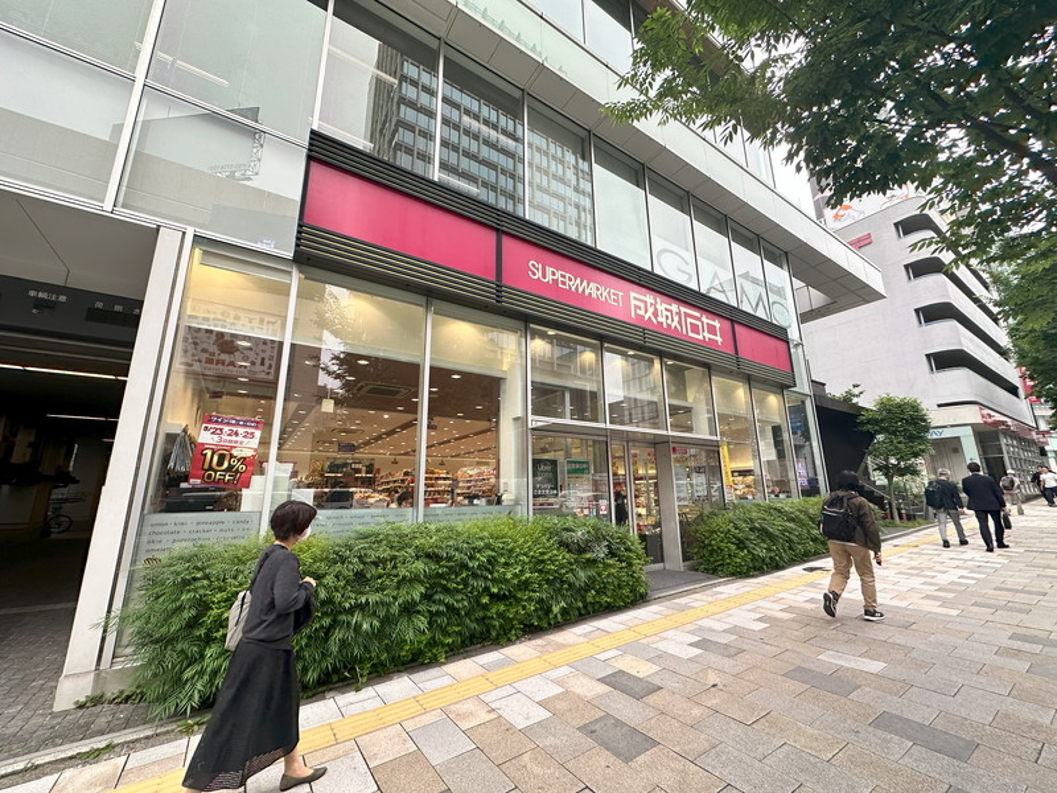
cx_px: 528
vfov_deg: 85.7
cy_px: 396
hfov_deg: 102.1
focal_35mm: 14
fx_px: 427
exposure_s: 1/147
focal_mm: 2.22
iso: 40
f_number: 2.2
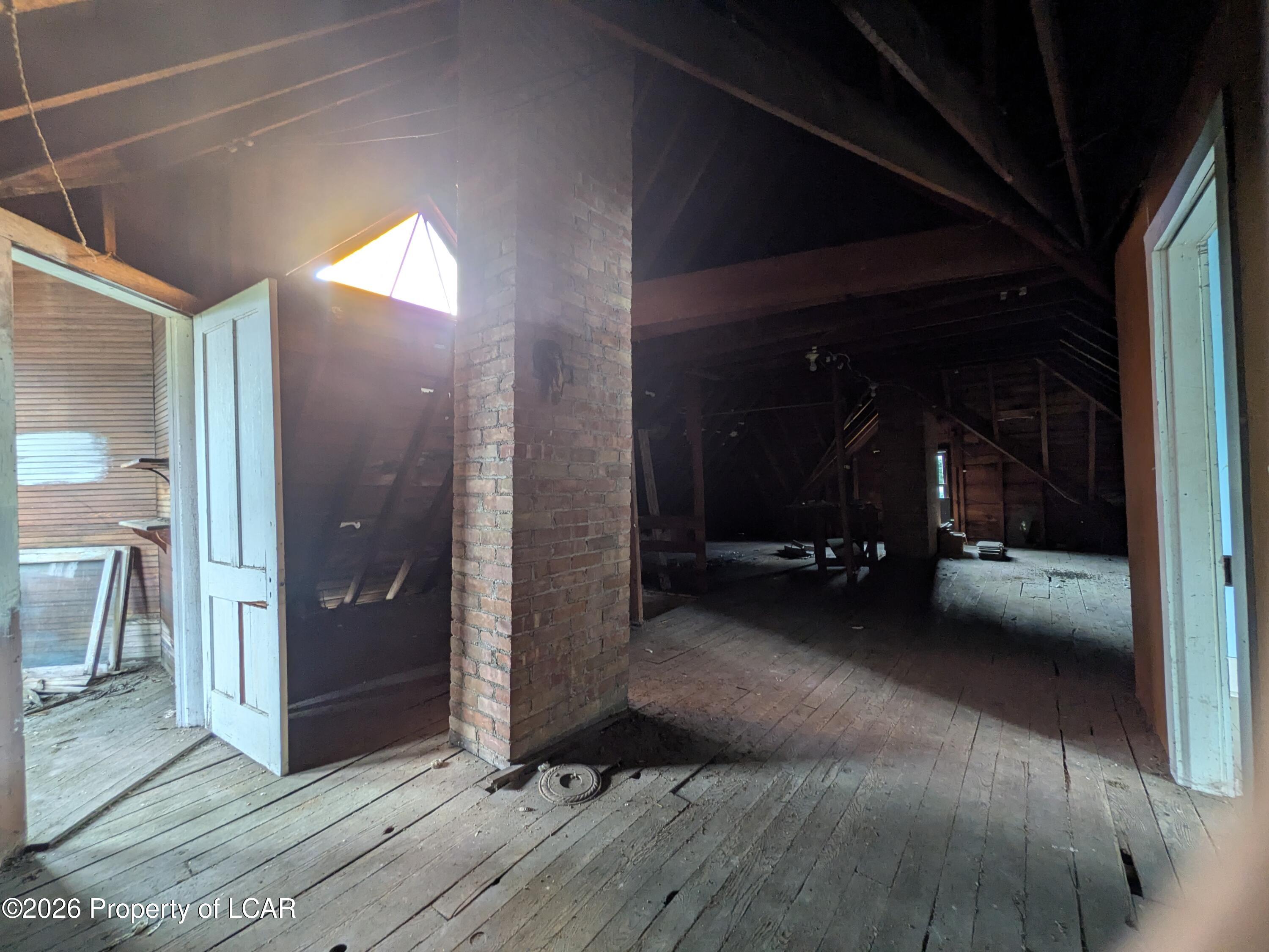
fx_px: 513
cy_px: 476
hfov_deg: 102.1
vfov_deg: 85.7
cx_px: 634
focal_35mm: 14
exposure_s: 1/24
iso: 79
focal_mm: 1.83
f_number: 2.2
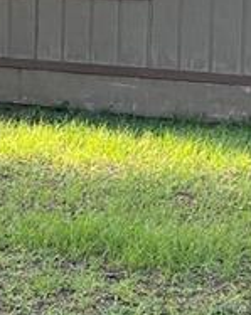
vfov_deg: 11.8
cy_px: 113
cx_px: -77
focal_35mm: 163
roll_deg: -1.0
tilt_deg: -5.7
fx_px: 1517
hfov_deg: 9.3
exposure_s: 1/267
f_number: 1.8
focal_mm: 4.25
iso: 32
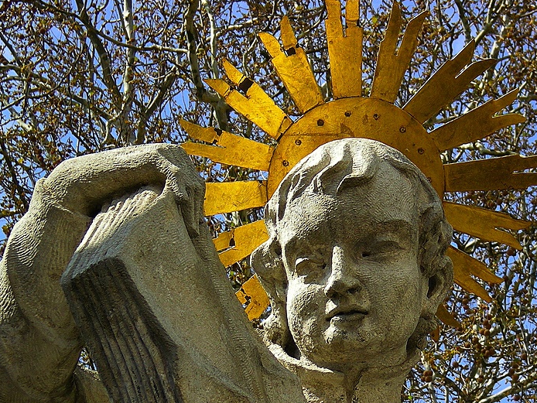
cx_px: 348
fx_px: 3057
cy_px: 318
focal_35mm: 197
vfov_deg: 7.5
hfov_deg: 10.0
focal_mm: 18.9
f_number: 5.9
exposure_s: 1/141
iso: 50
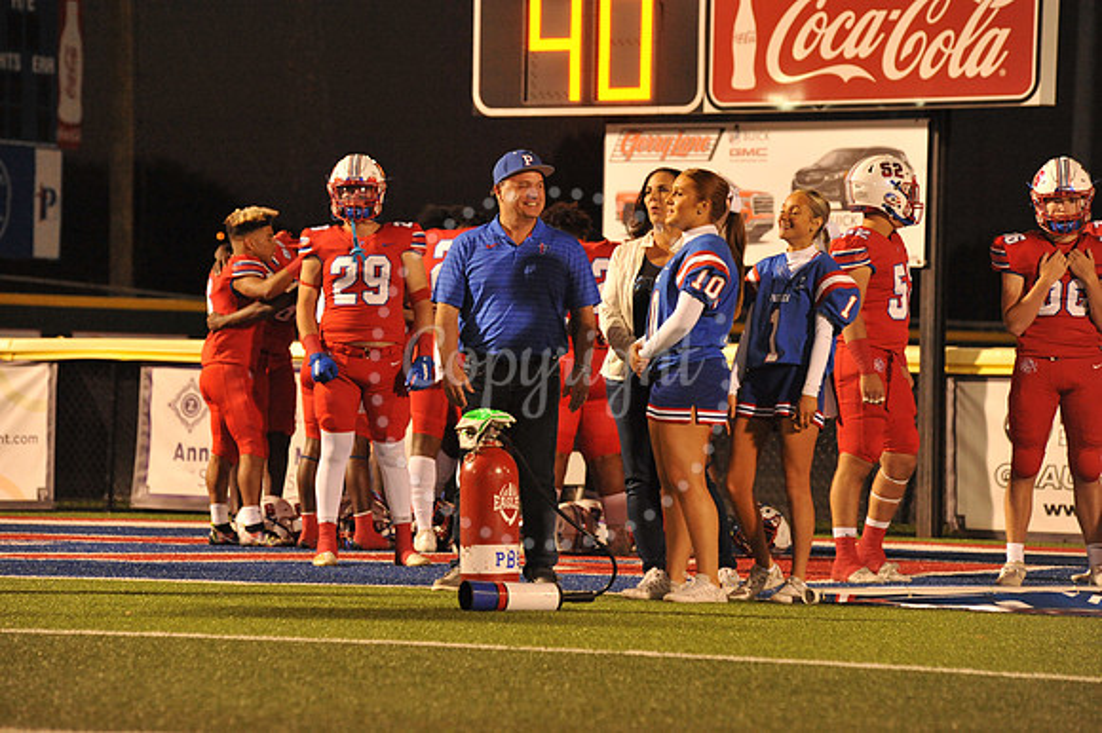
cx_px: 551
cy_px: 366
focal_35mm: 200
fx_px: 6118
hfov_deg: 10.3
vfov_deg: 6.9
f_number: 7.1
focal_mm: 200
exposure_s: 1/160
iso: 5000
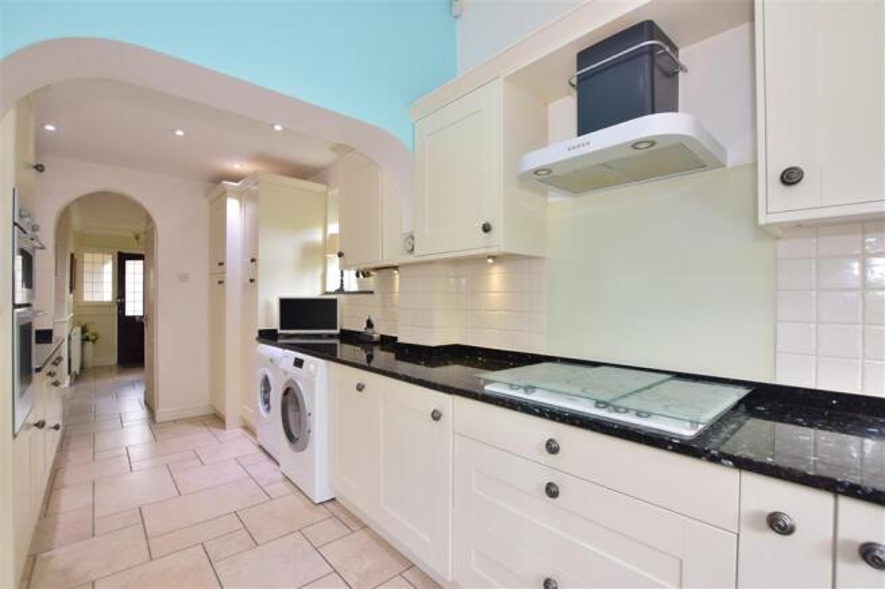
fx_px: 369
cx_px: 442
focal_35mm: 15
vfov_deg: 77.3
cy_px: 294
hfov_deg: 100.4
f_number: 7.1
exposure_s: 1/15
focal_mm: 10
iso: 400
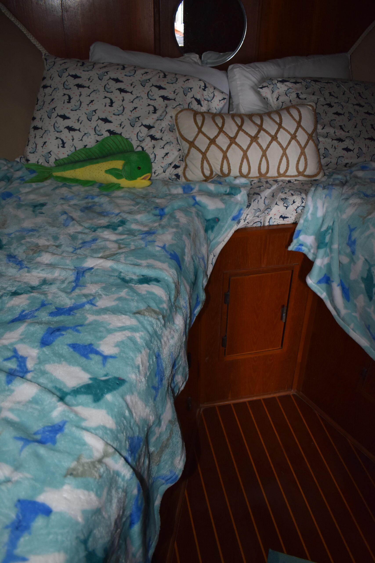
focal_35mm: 27
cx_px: 188
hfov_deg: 47.9
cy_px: 282
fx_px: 422
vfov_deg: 67.4
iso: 720
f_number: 3.5
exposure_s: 1/60
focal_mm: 18
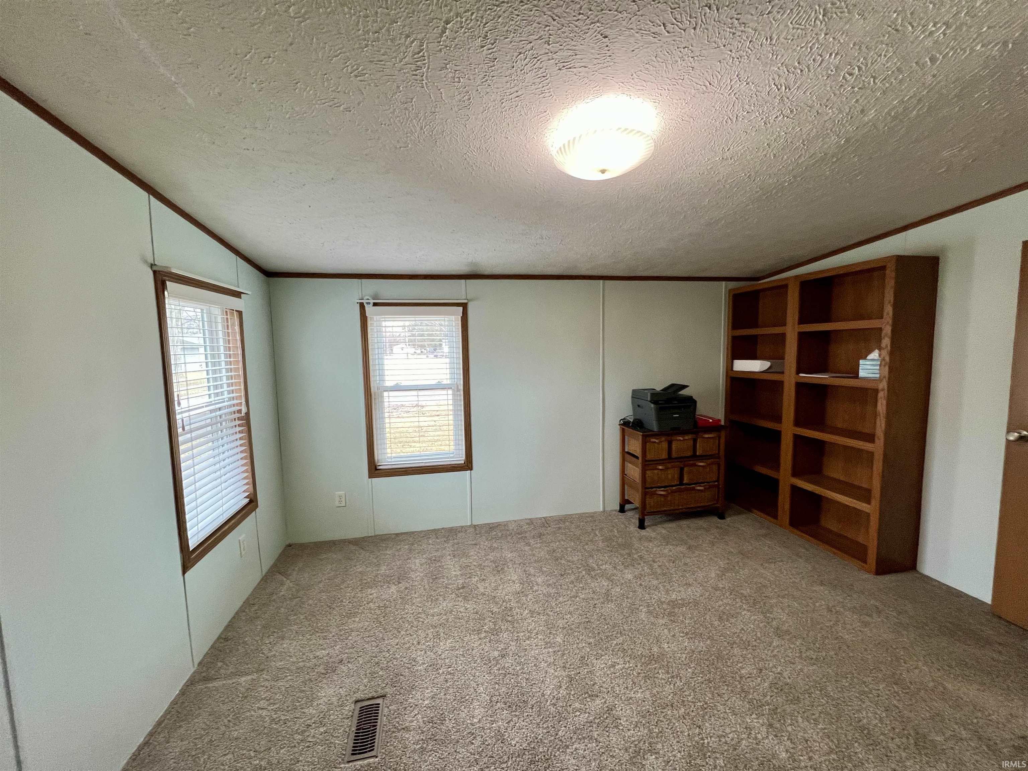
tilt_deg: -6.1
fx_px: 386
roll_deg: +1.3
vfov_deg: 89.9
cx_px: 514
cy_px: 386
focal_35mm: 13
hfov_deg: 106.2
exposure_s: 1/120
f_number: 1.8
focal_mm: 1.57
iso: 250
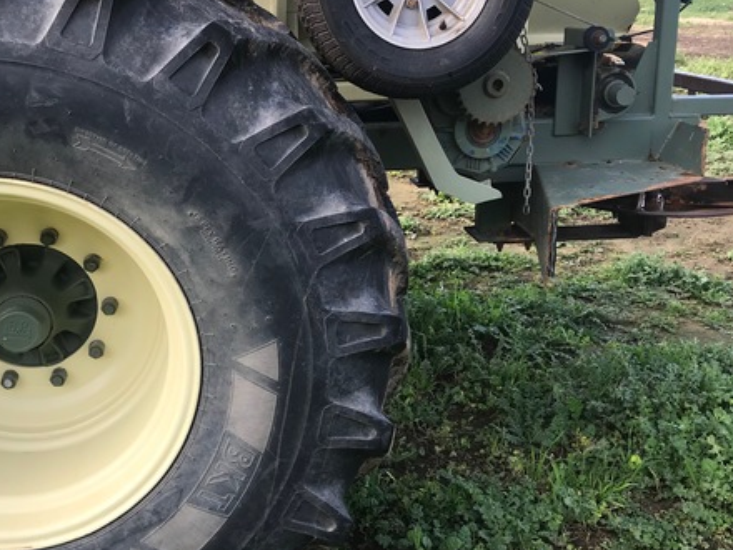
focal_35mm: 42
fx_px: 889
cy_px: 214
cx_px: 318
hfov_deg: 44.7
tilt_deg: -11.4
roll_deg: -0.1
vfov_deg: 34.2
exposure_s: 1/474
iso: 20
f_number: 1.8
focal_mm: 3.99
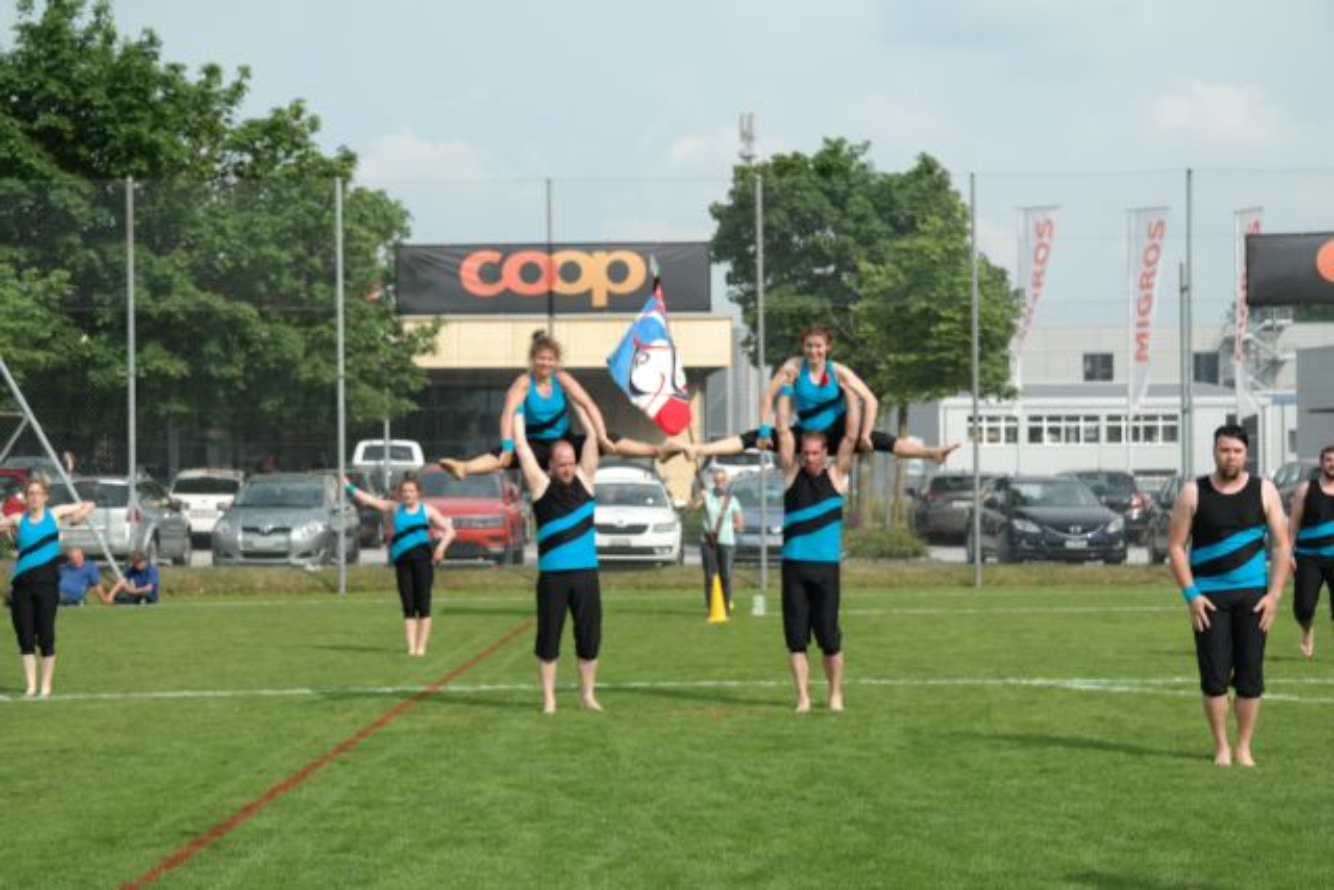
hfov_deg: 27.7
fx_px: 2705
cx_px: 667
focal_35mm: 73
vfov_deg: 18.7
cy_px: 445
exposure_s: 1/320
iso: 100
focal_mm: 48
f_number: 7.1
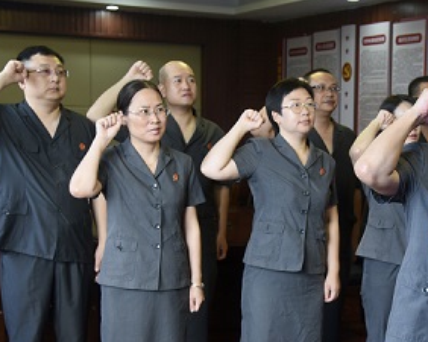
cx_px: 360
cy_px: 274
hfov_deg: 26.5
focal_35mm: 70
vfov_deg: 21.5
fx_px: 886
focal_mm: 35
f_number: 4.5
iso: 1000
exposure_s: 1/80
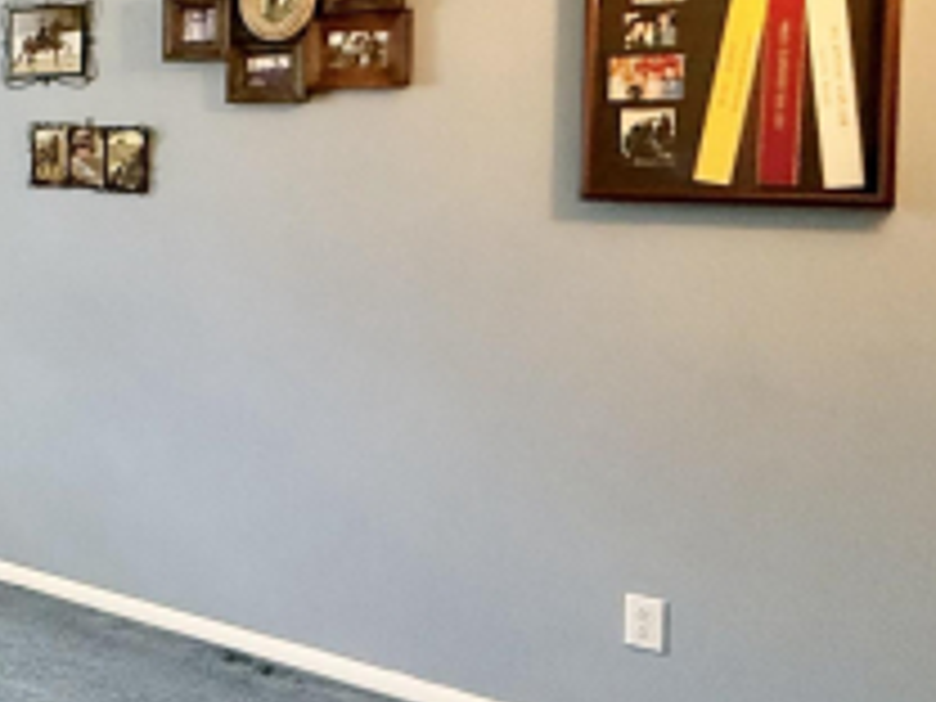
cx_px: -160
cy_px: 184
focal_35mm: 45
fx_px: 1217
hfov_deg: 34.5
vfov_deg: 31.7
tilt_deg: -1.9
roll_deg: -0.5
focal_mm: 2.22
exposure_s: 1/120
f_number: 2.2
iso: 640
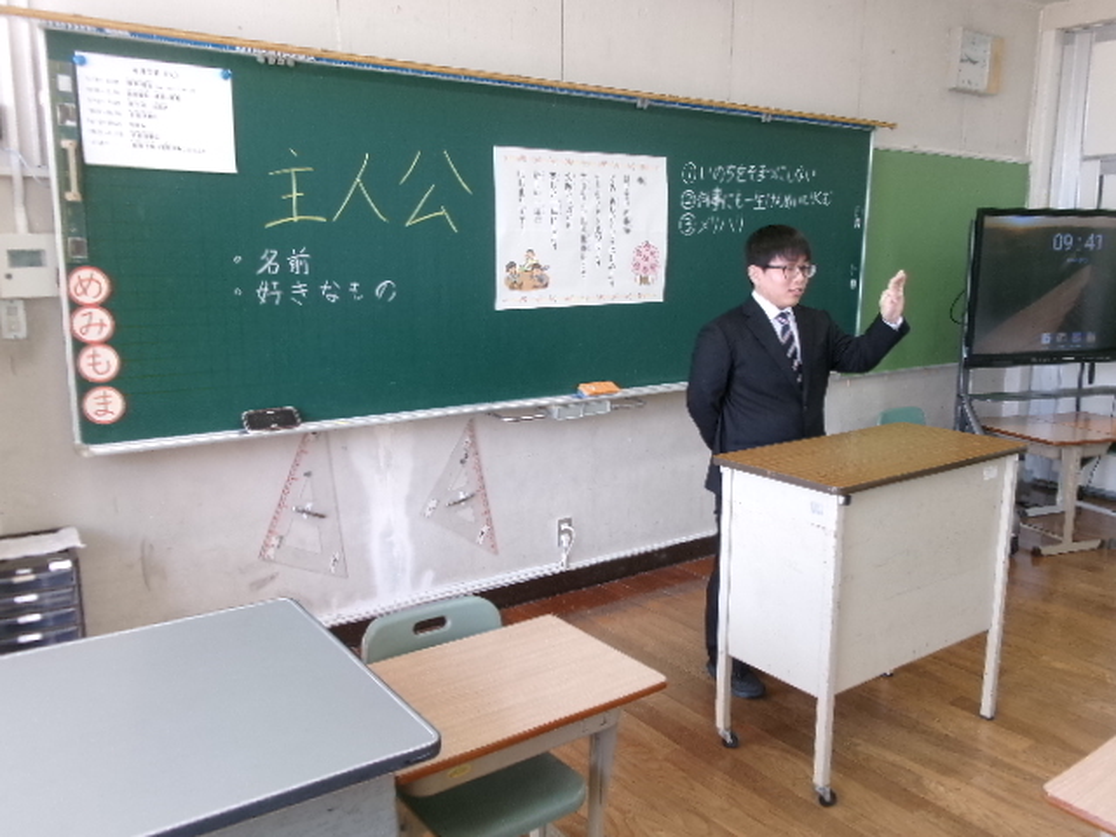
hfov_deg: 63.4
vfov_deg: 49.7
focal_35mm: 28
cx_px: 558
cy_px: 418
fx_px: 903
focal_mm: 5.1
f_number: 3.9
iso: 169
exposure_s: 1/34
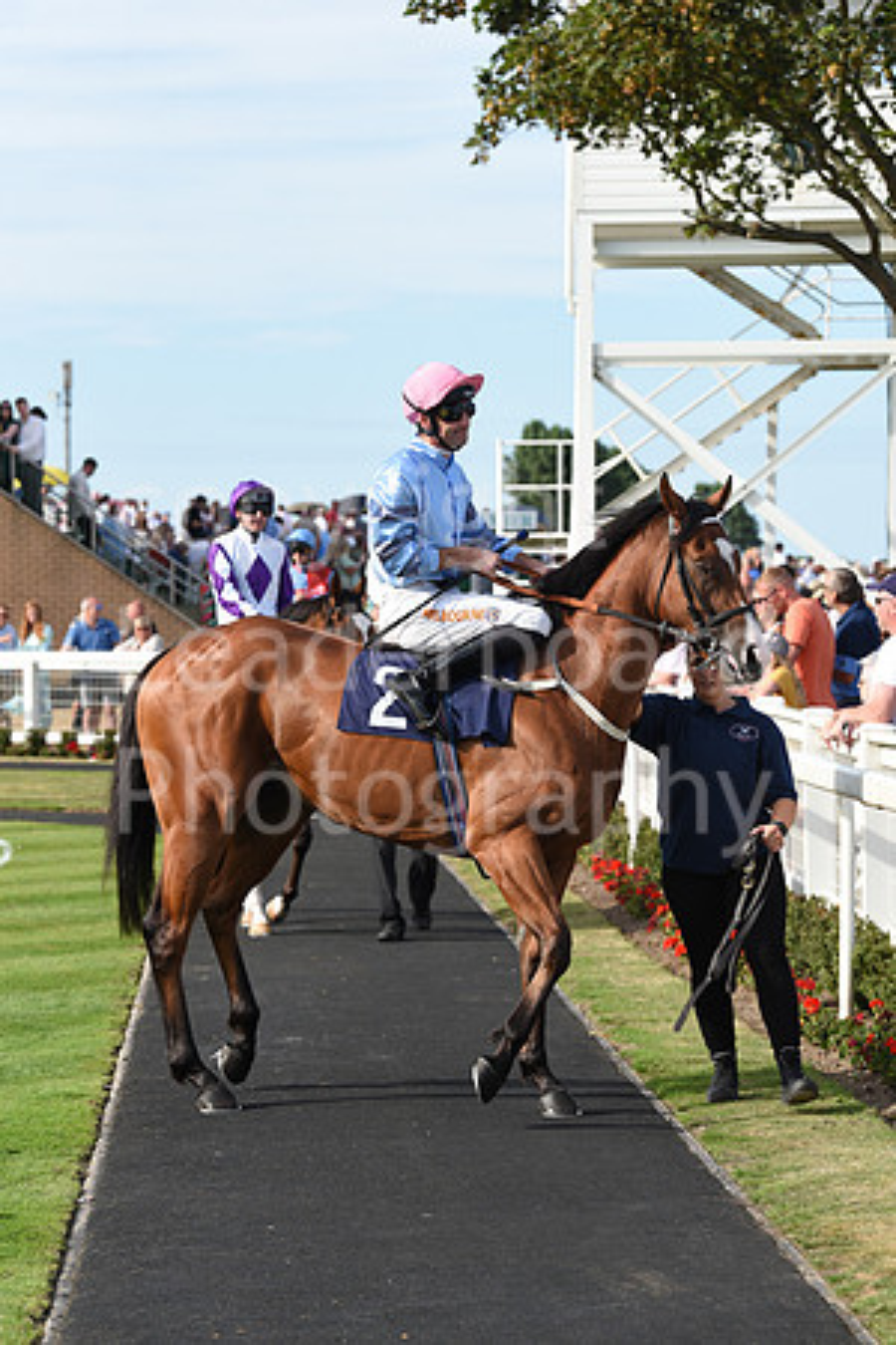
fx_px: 4181
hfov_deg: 12.2
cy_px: 672
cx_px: 448
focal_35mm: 112
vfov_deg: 18.3
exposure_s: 1/1250
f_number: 5.6
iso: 400
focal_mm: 112
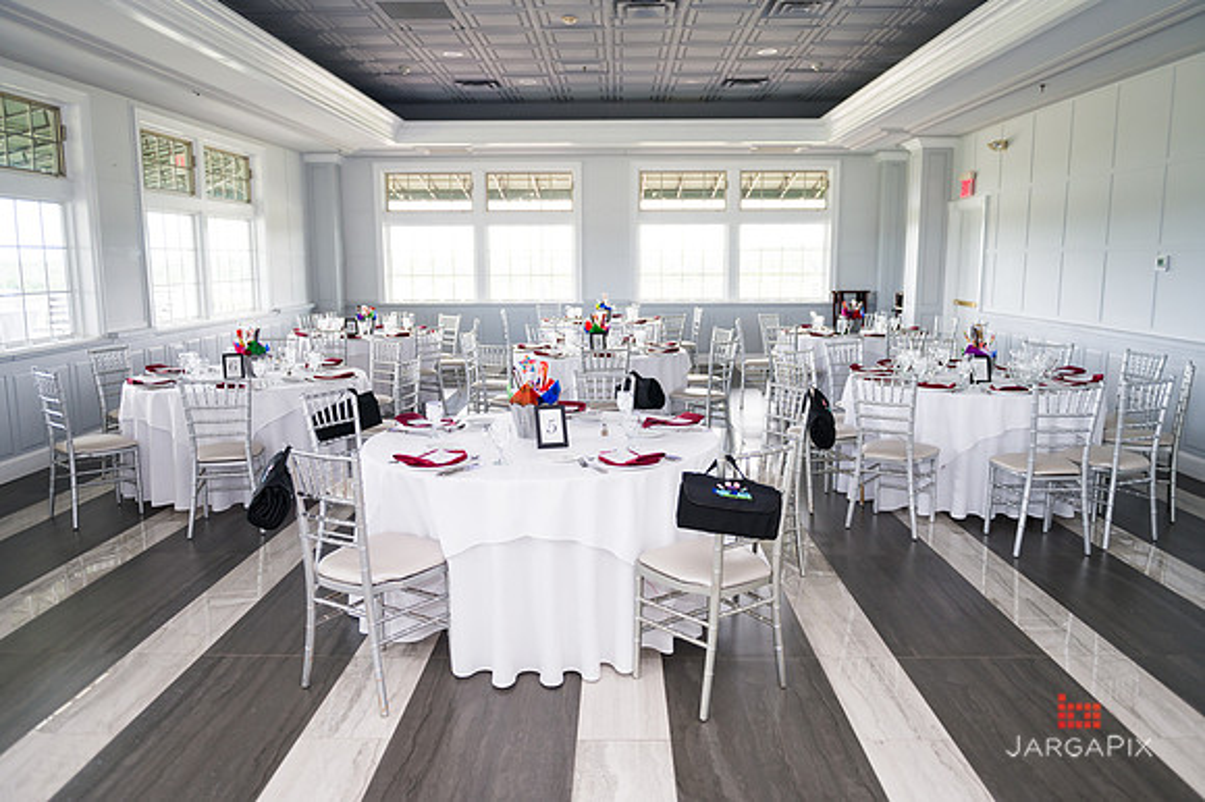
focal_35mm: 27
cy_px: 401
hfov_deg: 67.4
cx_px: 602
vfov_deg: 47.9
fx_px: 903
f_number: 3.2
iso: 200
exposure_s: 1/200
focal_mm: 27
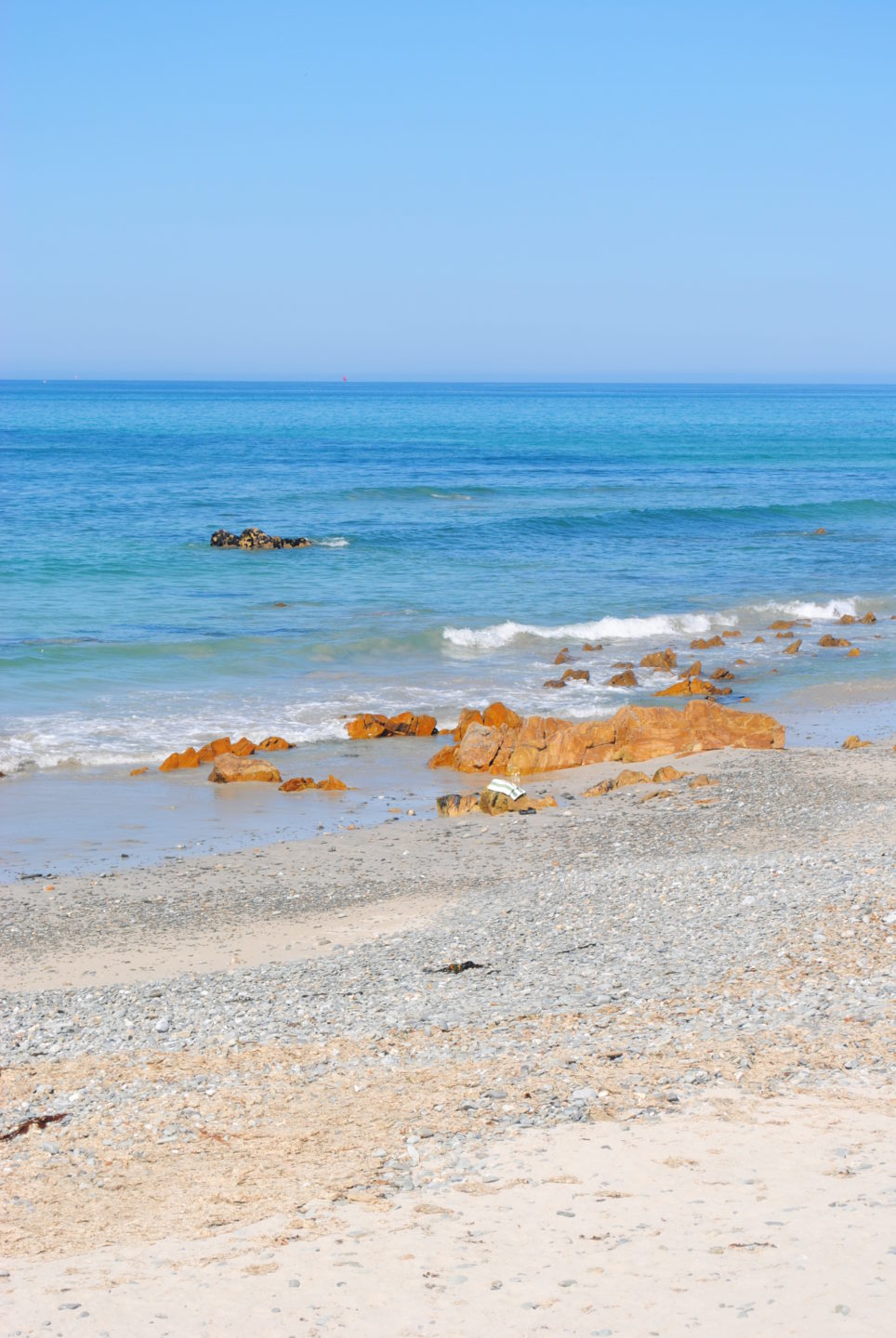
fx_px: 3071
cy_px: 669
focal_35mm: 82
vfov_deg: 24.6
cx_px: 448
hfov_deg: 16.6
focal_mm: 55
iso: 100
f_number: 9
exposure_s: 1/320
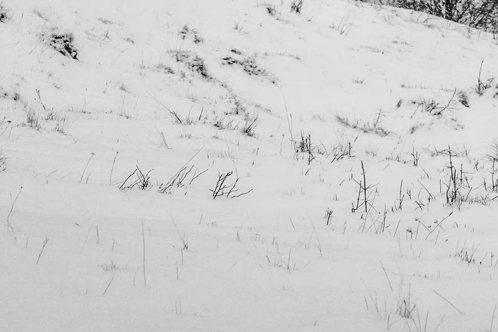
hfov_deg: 10.3
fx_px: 2697
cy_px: -291
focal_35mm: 195
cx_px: 655
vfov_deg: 6.8
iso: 800
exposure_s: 1/125
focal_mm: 51
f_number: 4.5
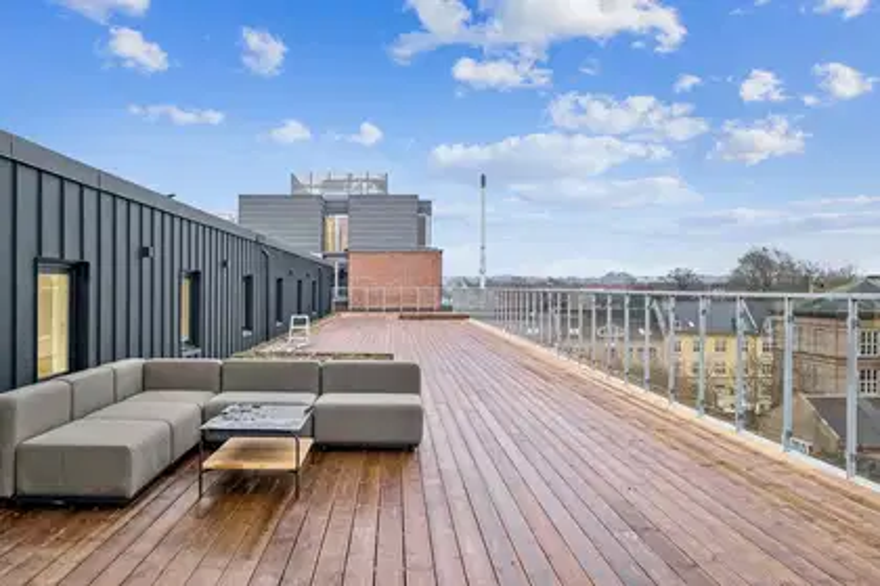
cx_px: 440
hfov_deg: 55.8
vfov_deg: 38.9
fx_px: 831
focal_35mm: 34
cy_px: 293
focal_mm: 22.9
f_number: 8
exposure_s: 1/40
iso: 800
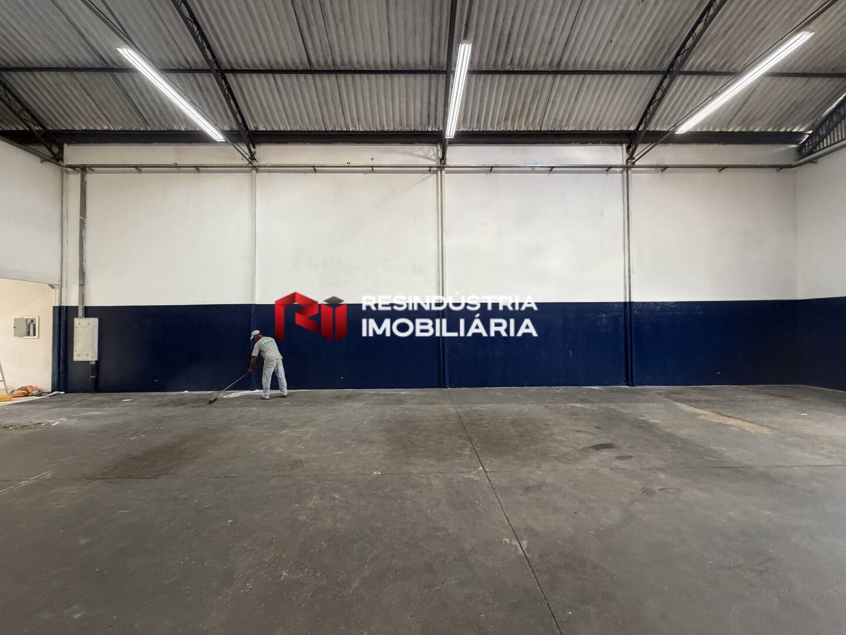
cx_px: 423
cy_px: 318
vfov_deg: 85.7
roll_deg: +0.2
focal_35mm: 14
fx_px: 342
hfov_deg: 102.1
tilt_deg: +1.7
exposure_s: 1/60
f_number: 2.2
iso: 250
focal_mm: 2.22
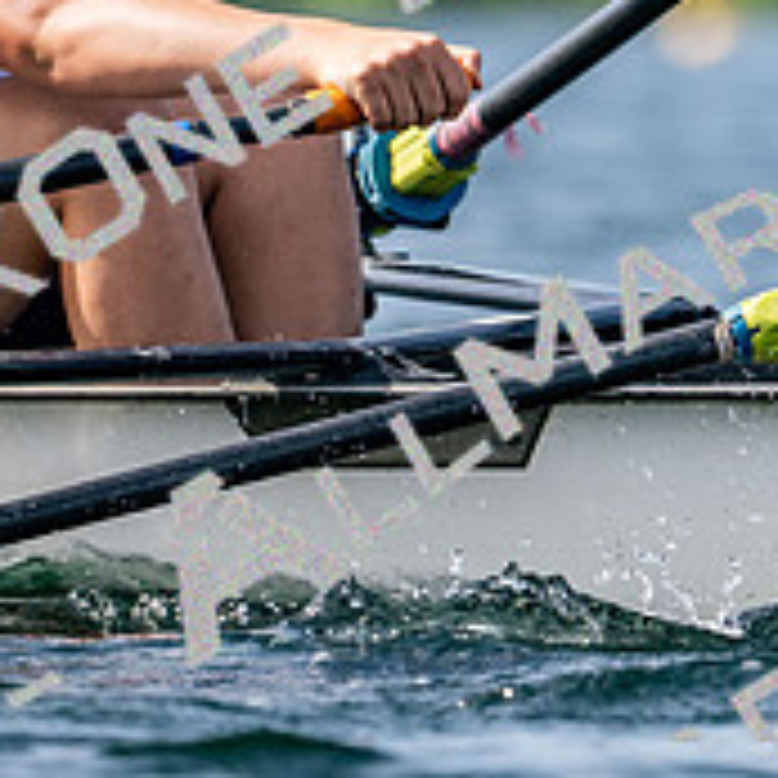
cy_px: -27
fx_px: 43558
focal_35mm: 1713
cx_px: 1079
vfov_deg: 1.0
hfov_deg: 1.0
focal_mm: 400
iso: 220
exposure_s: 1/2500
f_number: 4.5
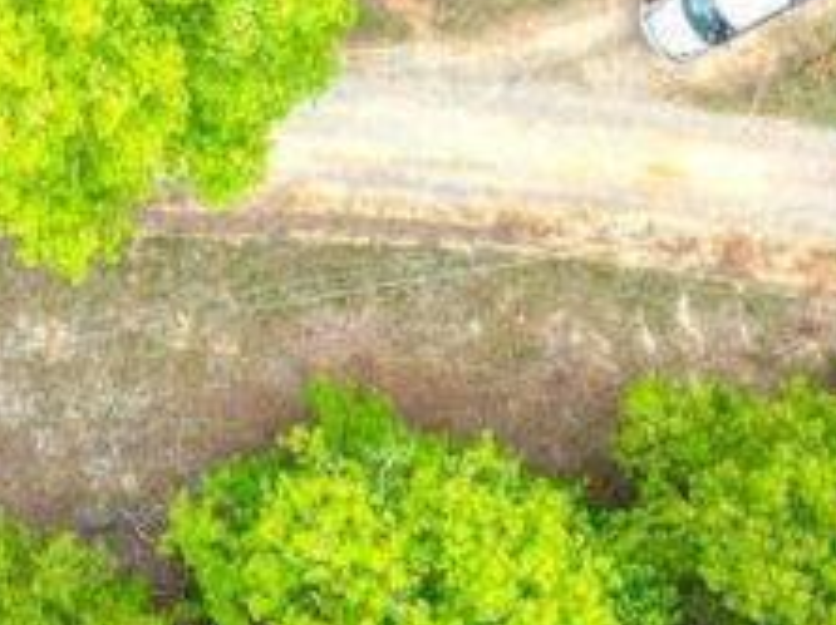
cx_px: -45
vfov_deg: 10.4
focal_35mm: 130
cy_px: -659
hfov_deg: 14.9
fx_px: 3136
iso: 100
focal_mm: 6.72
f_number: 1.7
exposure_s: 1/1000
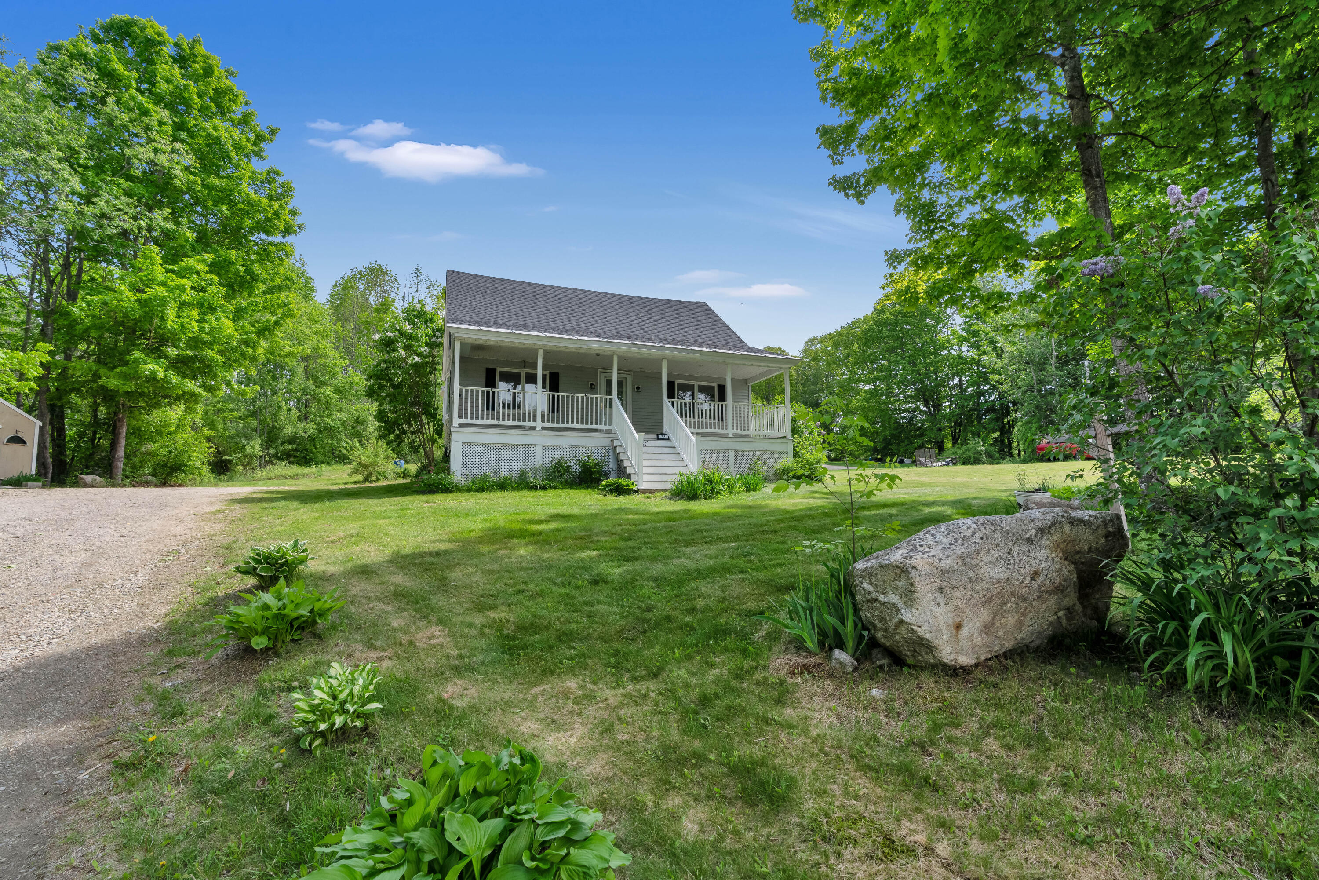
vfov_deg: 73.8
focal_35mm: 16
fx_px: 586
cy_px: 440
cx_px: 660
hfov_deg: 96.7
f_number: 8
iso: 800
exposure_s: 1/750
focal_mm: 16
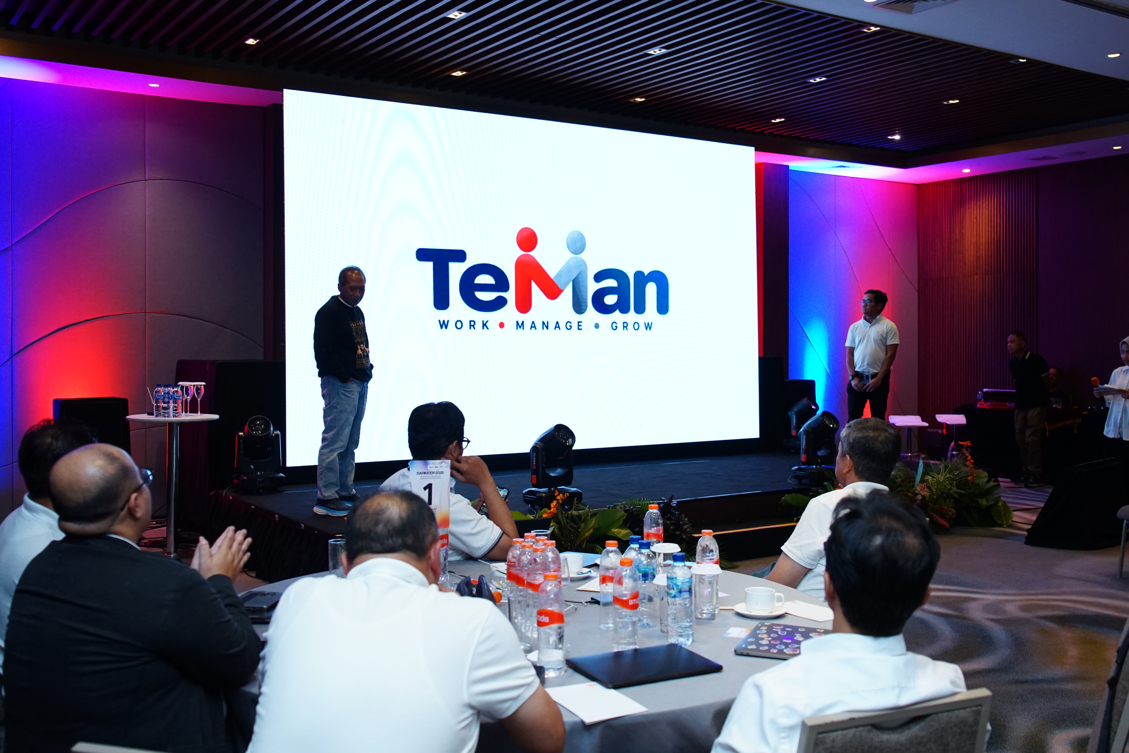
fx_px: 1129
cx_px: 587
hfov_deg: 53.1
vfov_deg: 36.9
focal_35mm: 36
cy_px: 353
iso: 1600
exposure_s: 1/125
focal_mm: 32
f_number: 4
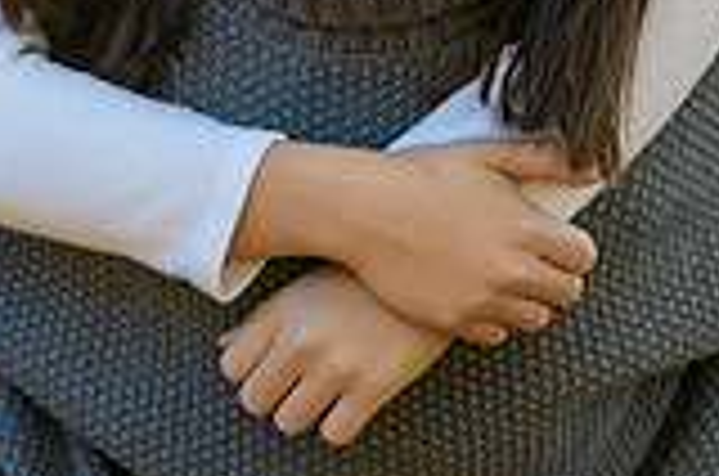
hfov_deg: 2.9
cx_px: -45
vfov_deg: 1.9
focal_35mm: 709
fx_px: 14132
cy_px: -168
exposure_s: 1/200
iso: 200
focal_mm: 195
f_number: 3.2
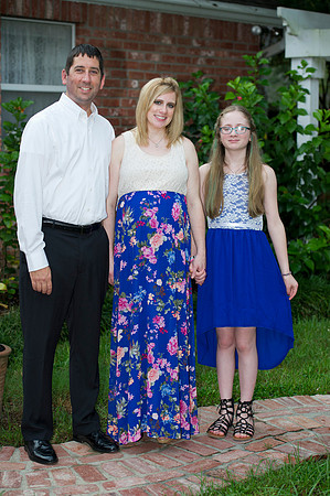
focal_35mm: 75
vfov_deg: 27.0
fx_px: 1034
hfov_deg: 18.1
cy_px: 248
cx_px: 165
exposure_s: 1/320
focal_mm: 75
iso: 640
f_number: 3.5
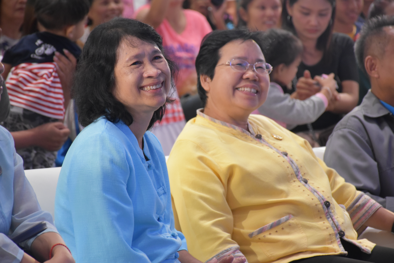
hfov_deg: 11.2
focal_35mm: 183
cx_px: 197
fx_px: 2003
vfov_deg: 7.5
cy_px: 132
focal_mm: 122
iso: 2200
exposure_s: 1/60
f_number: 5.6
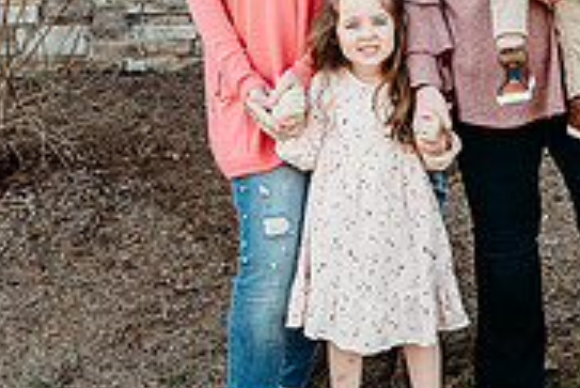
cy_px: -79
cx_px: 445
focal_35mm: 77
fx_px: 1242
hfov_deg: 25.9
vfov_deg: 17.0
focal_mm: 24
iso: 250
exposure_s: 1/320
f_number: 2.8
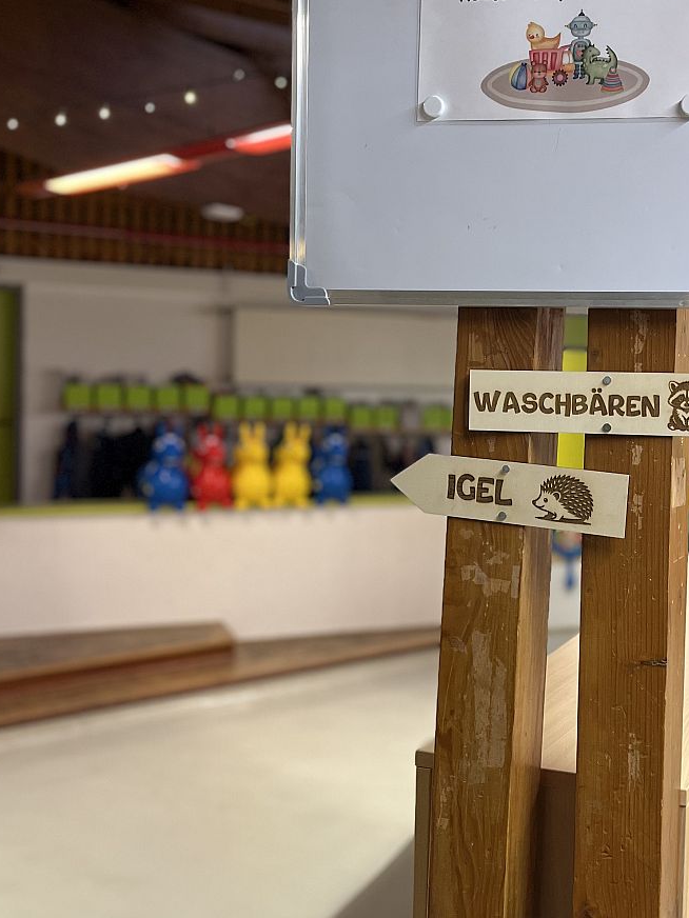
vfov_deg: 42.9
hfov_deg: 31.8
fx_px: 1168
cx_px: 569
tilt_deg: -2.9
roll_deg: -1.5
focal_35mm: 44
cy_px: 406
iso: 125
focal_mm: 5.1
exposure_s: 1/50
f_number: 1.6
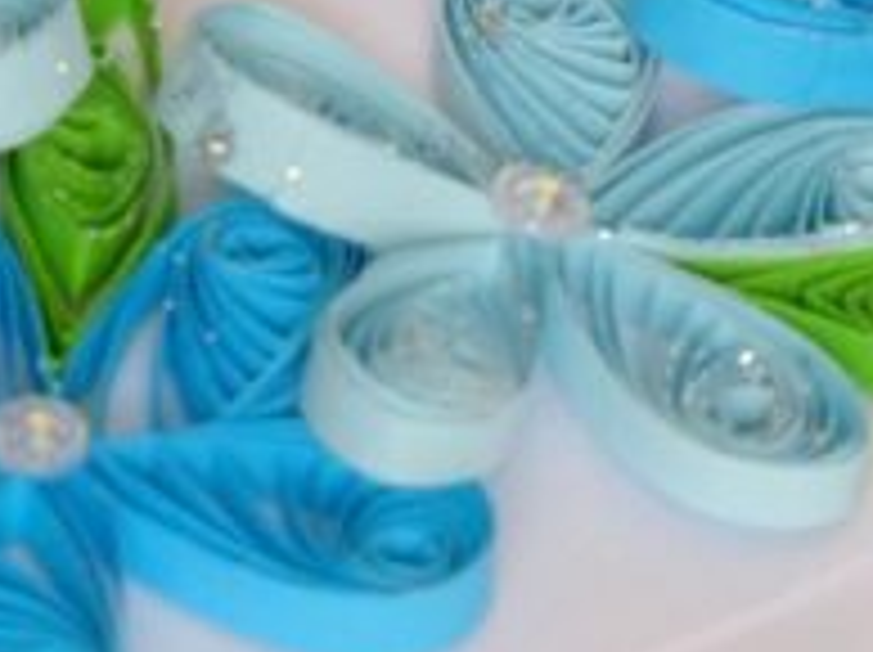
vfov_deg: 1.3
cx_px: 216
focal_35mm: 1113
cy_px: -153
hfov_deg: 1.8
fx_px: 28035
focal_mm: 64.6
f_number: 2.8
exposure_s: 1/100
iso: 160
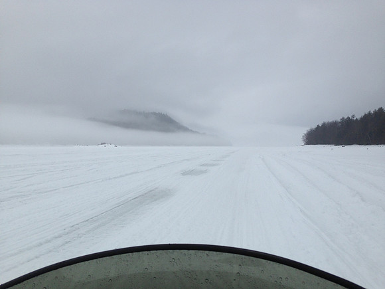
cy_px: 144
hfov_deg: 55.4
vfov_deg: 42.9
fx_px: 367
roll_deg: -1.0
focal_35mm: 33
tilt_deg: -0.8
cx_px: 192
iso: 50
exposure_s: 1/2008
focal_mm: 4.12
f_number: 2.4
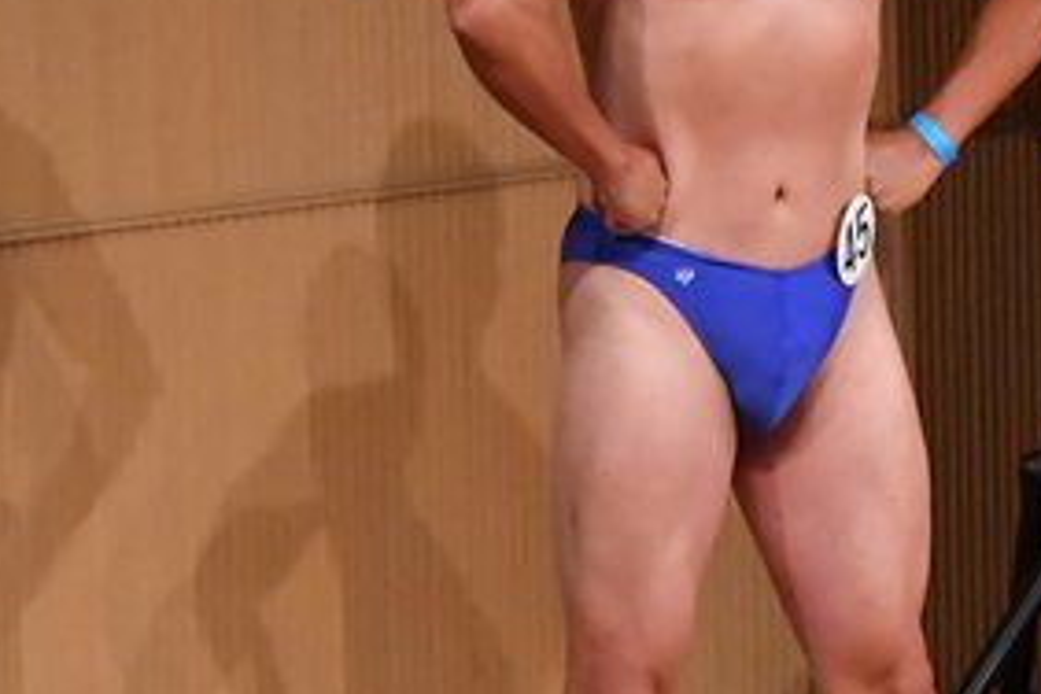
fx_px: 21454
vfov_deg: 1.9
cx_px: 1224
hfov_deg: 2.8
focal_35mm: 742
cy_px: 365
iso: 8000
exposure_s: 1/400
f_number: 5.6
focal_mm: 180
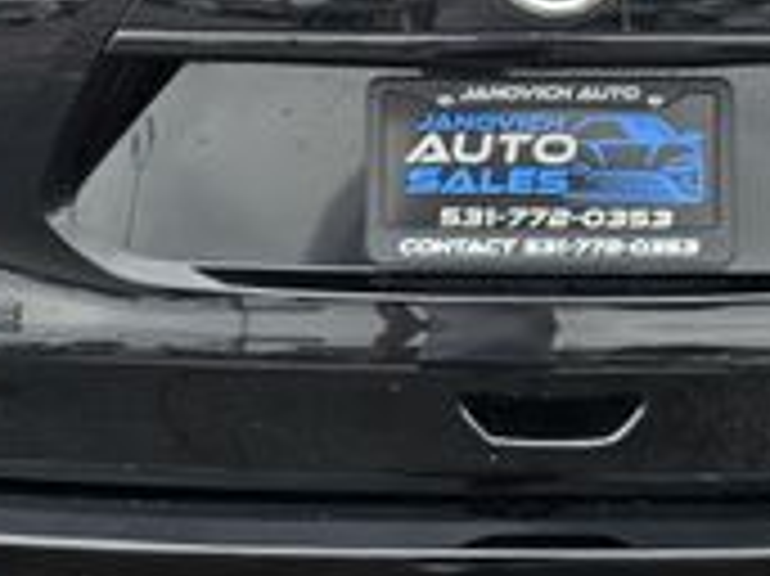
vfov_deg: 16.9
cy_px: 32
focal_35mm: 86
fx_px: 1912
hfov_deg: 22.8
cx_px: 441
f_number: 1.7
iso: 16
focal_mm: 6.3
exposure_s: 1/180
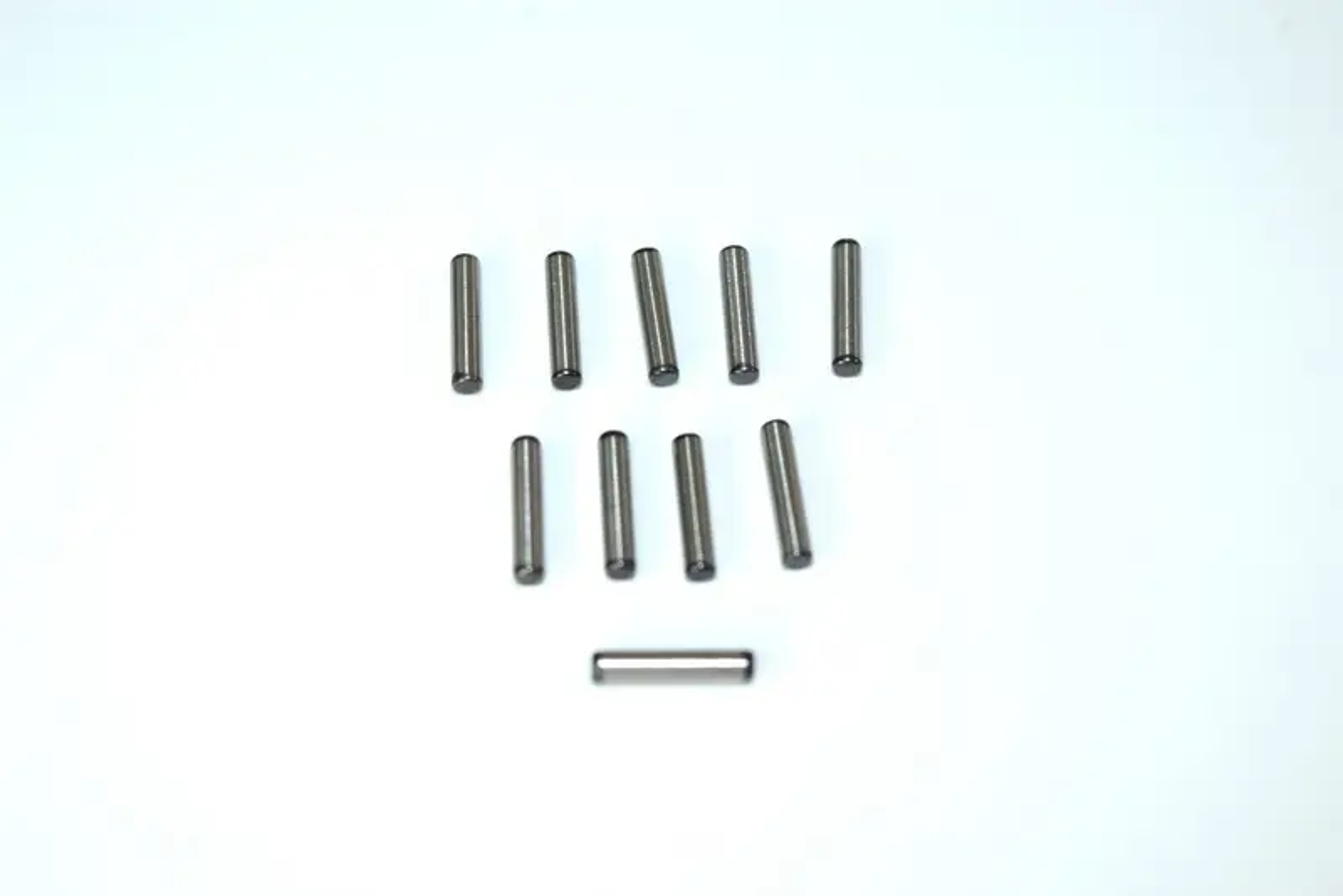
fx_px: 2575
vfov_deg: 19.7
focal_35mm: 69
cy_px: 448
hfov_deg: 29.2
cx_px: 672
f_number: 6.3
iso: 100
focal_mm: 46
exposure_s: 1/80
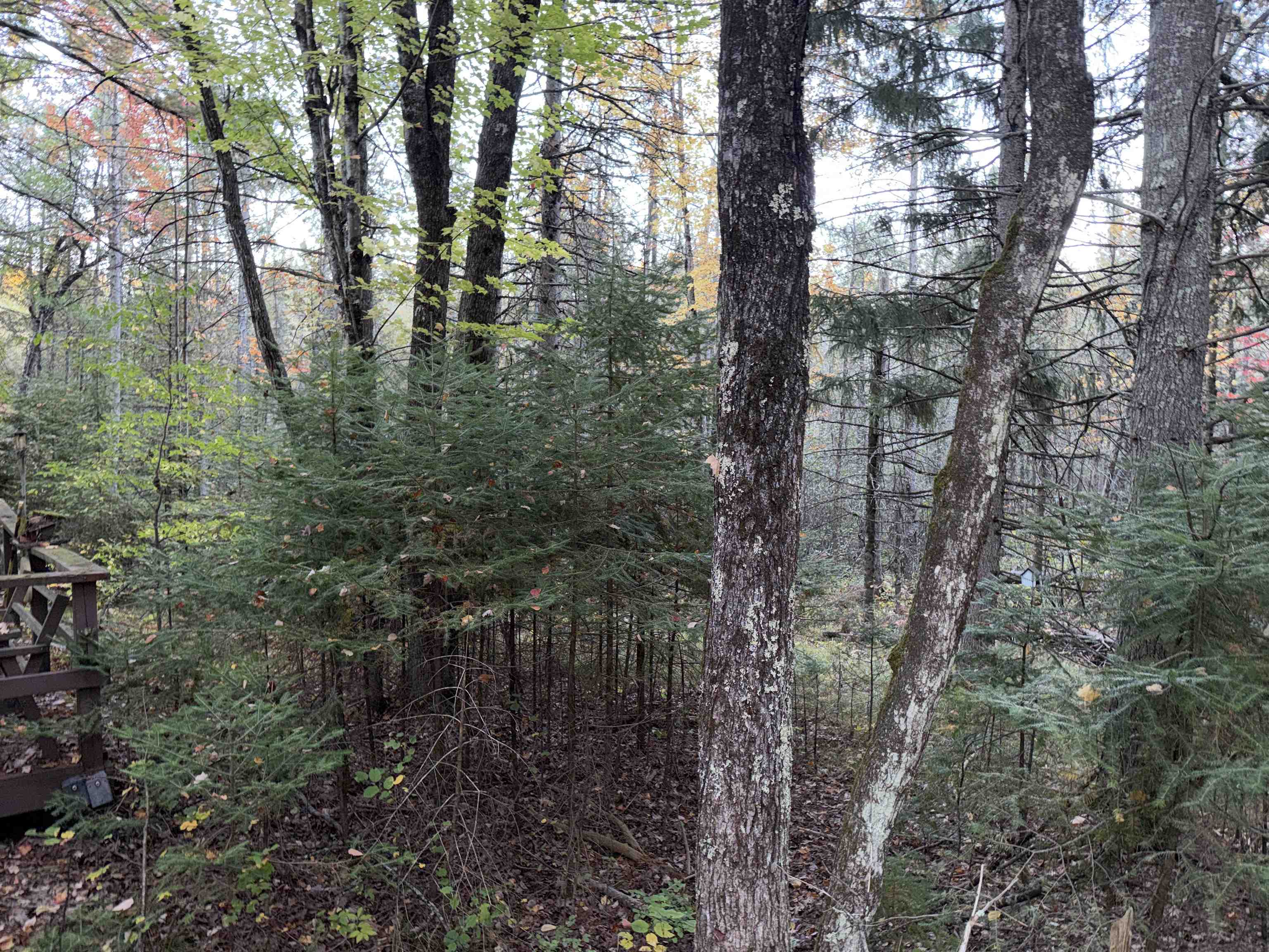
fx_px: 880
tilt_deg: -4.1
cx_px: 634
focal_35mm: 24
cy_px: 476
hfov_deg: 71.6
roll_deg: +0.4
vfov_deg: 56.8
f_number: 1.78
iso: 64
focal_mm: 6.76
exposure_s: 1/16
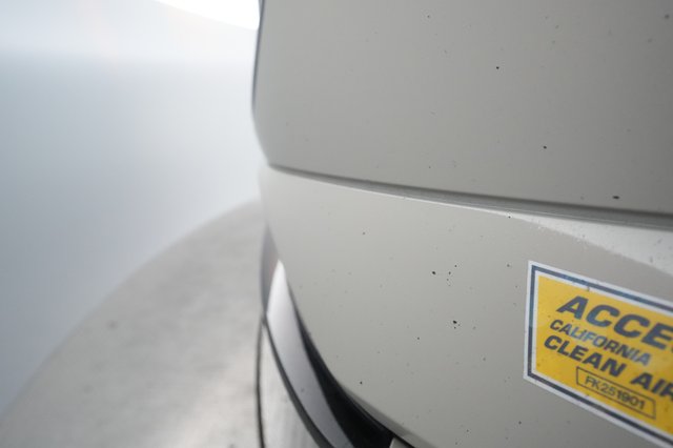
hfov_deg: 71.5
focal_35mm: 25
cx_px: 336
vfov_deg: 51.2
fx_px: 467
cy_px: 224
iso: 5000
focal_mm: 25
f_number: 5.6
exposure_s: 1/80
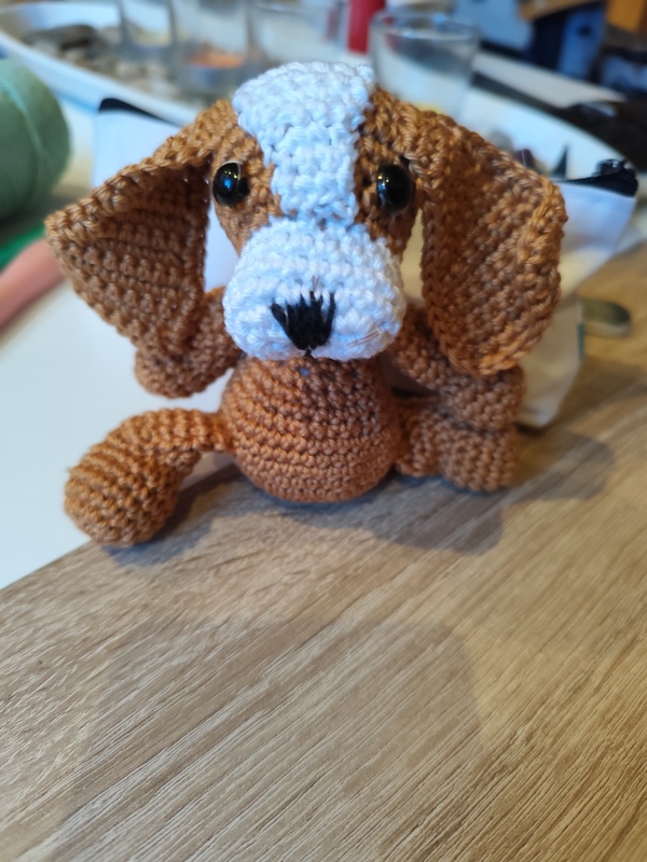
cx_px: 324
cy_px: 431
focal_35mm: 23
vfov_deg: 73.9
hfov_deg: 58.9
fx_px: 573
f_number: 1.65
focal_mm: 6.19
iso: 2000
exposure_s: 1/16.7
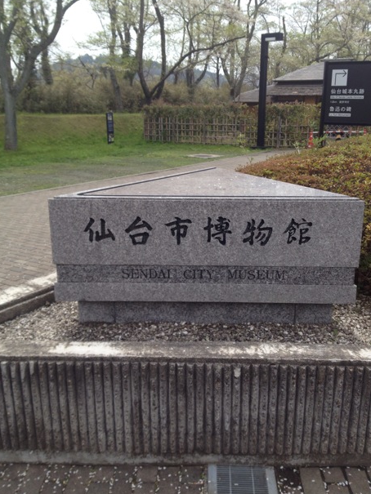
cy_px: 249
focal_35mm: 37
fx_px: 529
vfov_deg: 50.1
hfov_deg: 38.7
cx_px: 194
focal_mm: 4.28
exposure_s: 1/890
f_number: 2.4
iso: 64
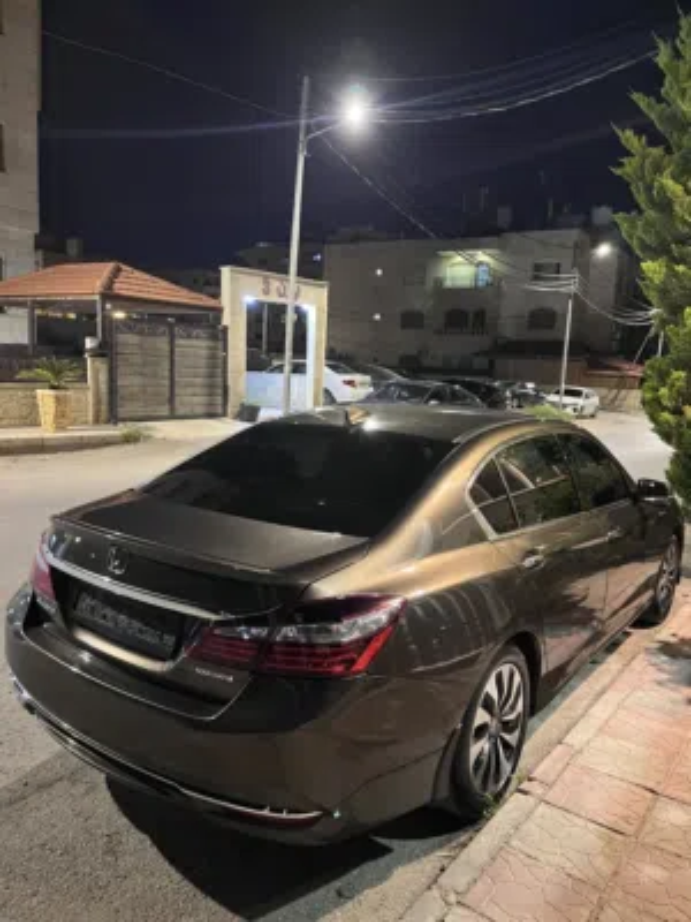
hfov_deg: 53.1
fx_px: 692
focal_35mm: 26
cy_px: 461
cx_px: 346
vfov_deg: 67.3
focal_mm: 5.1
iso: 1000
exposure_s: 1/25
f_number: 1.6
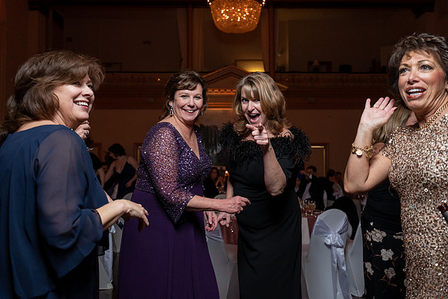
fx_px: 437
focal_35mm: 35
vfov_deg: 37.7
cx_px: 221
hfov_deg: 54.2
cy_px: 145
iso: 2000
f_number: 4
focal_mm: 33
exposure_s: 1/200
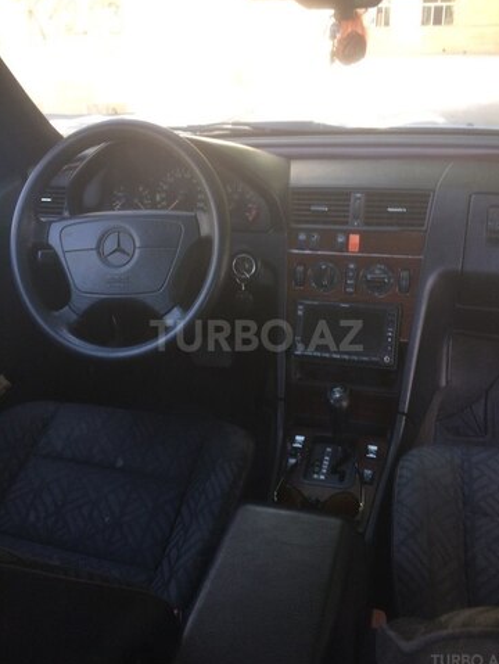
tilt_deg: -25.1
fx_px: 576
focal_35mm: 30
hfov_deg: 46.8
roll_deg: +2.3
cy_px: 335
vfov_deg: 59.9
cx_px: 256
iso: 50
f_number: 2.2
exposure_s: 1/100
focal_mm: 4.15
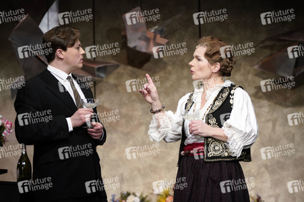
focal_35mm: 164
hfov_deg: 12.5
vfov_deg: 8.4
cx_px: 152
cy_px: 101
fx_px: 1384
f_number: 5.6
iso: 1600
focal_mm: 164
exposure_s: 1/640
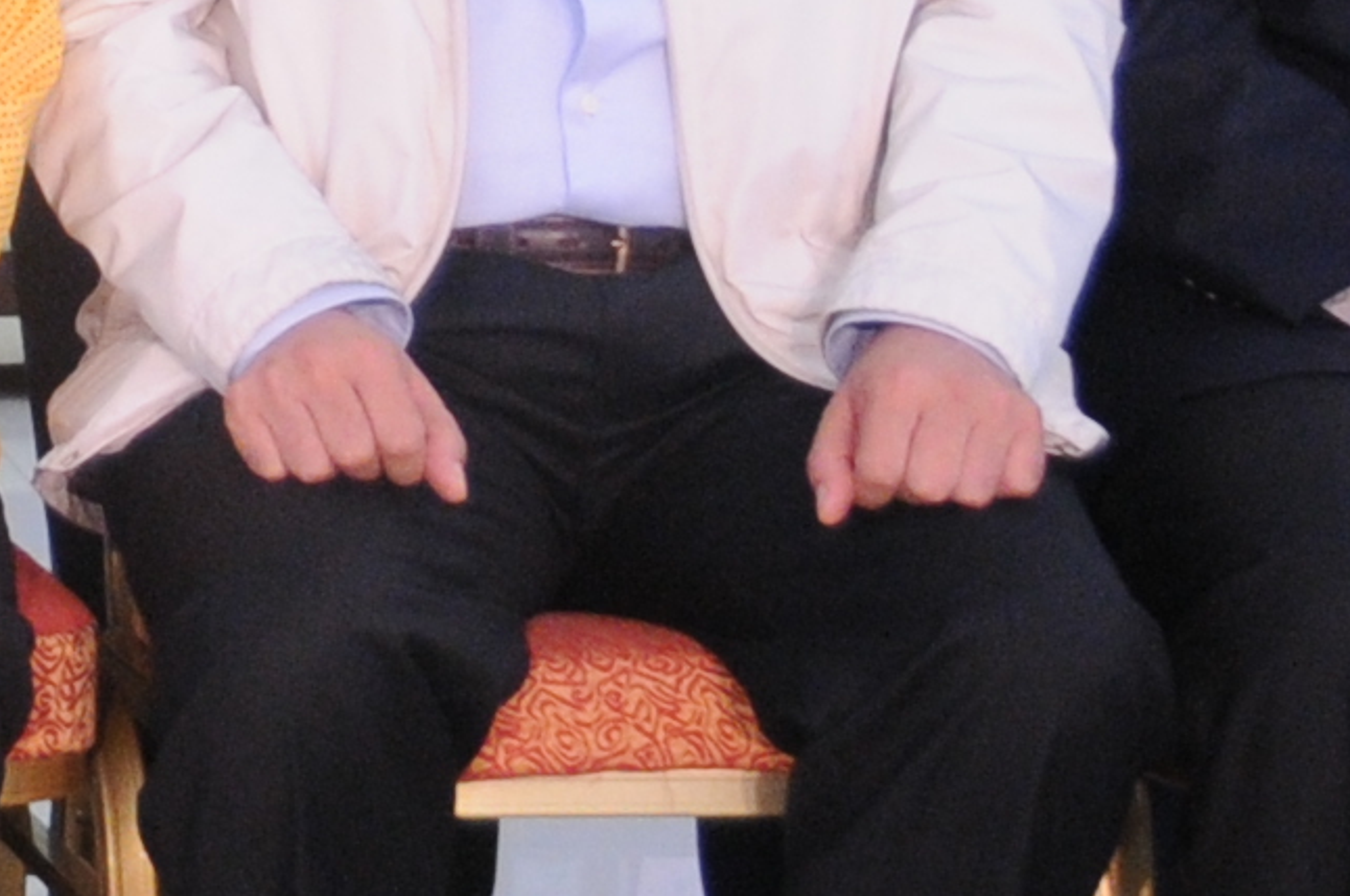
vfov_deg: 5.7
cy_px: -370
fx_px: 8951
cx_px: -1168
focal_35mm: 239
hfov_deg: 8.3
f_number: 4
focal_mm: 24
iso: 640
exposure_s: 1/15
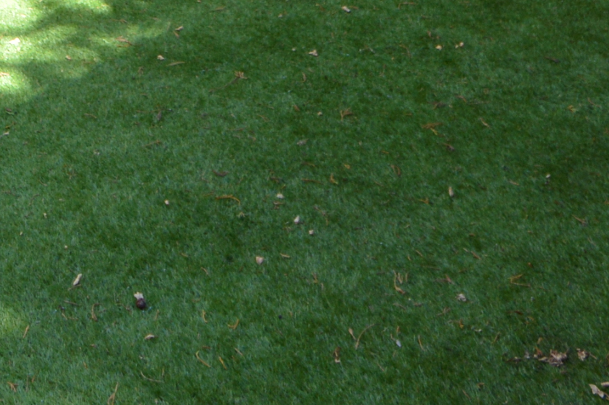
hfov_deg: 31.5
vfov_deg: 16.5
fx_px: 1031
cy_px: -417
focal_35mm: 61
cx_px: 70
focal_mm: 10
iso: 250
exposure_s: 1/125
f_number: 5.6
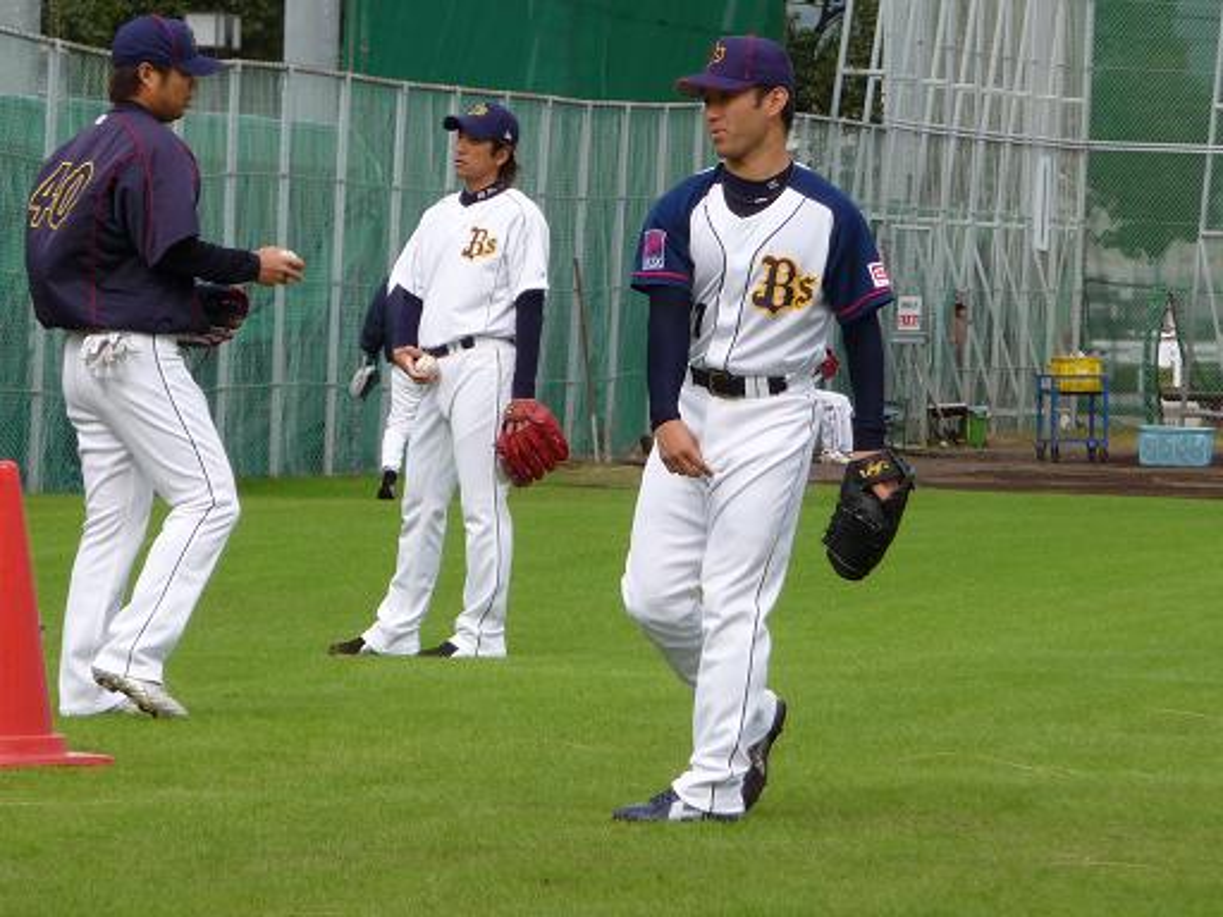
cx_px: 612
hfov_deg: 5.2
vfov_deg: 3.9
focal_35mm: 379
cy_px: 458
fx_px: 13390
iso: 100
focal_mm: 47
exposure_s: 1/400
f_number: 4.9
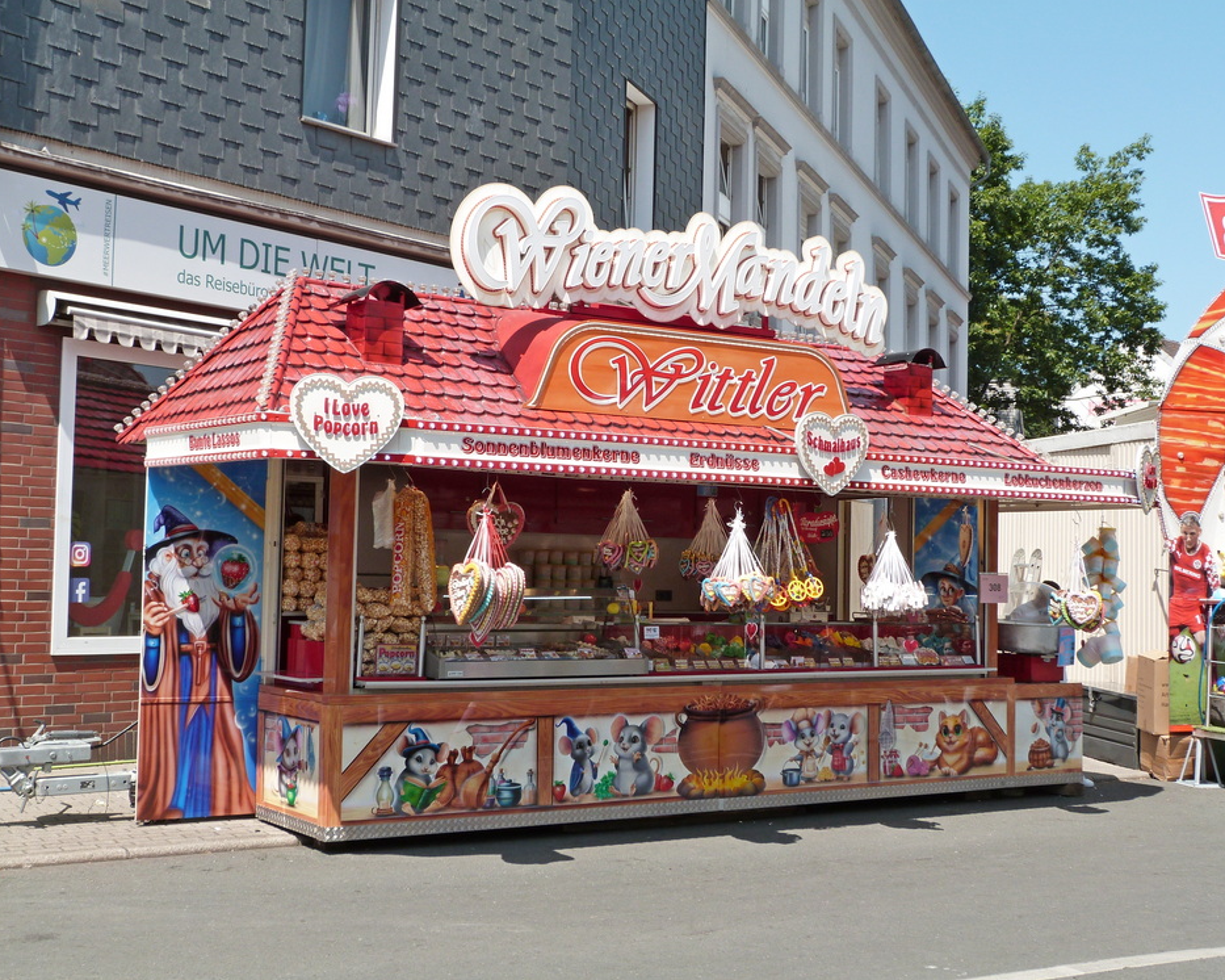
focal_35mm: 45
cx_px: 603
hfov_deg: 41.2
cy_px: 489
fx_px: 1631
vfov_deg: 33.4
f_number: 5.6
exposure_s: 1/250
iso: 100
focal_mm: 7.6
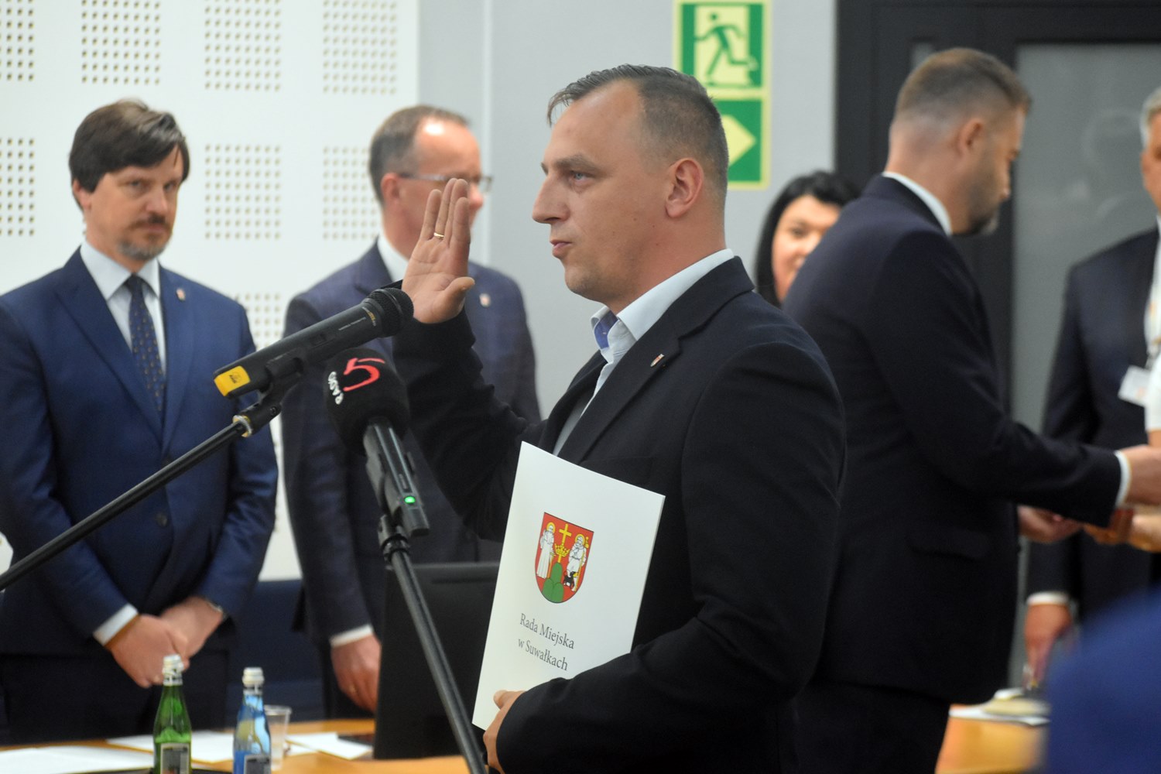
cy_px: 387
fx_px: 4595
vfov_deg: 9.6
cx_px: 580
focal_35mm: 142
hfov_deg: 14.4
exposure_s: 1/160
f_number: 4.8
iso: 3200
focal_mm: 95
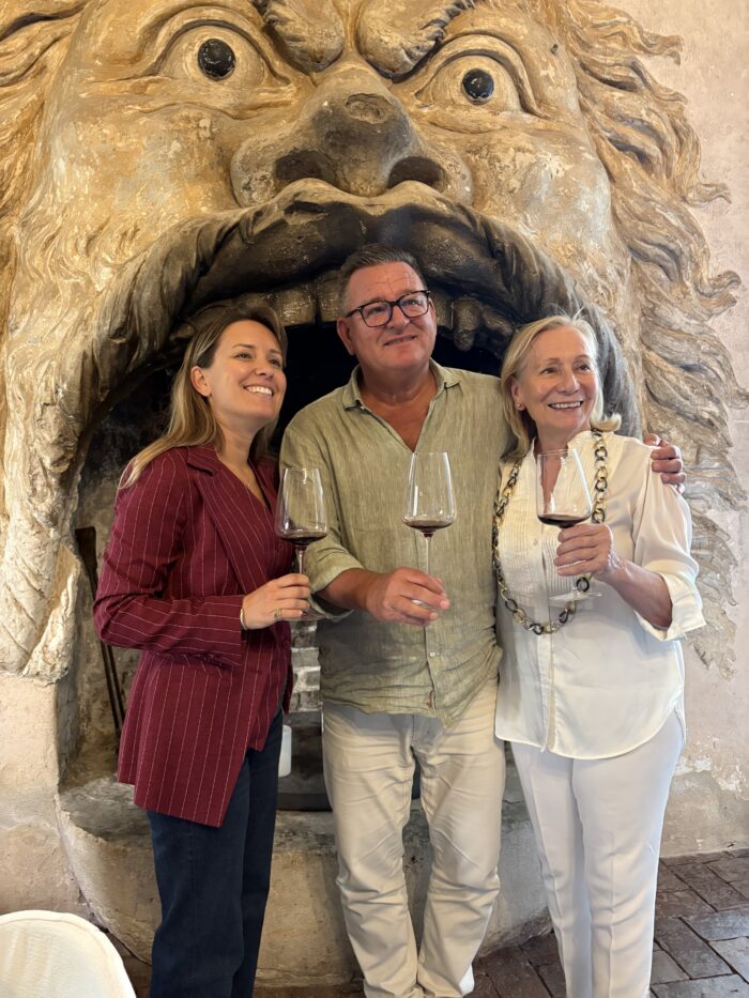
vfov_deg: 67.3
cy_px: 499
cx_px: 374
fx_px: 750
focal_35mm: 26
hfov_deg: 53.1
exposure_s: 1/50
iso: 400
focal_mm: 5.96
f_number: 1.6
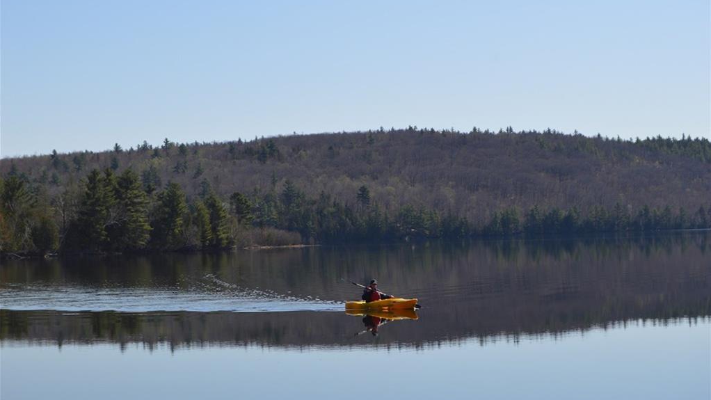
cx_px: 356
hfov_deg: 24.6
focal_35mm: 87
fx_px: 1631
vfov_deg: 14.0
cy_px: 197
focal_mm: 55
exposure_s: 1/320
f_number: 9
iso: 100
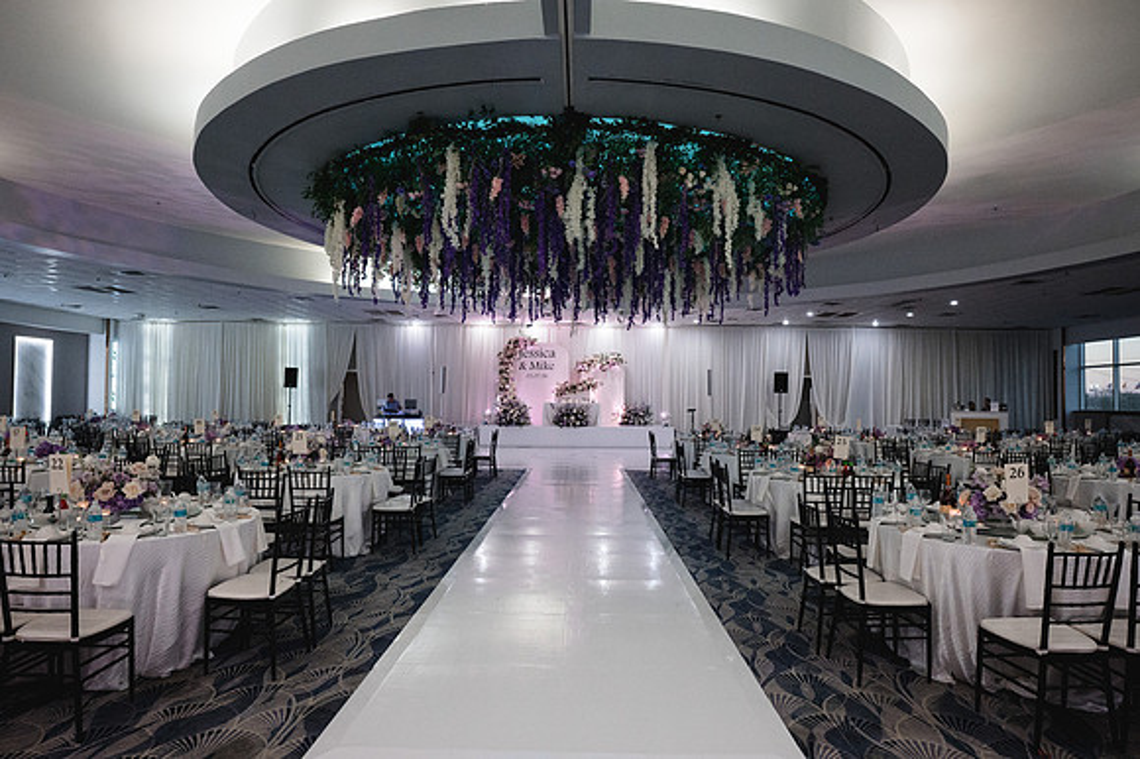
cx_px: 570
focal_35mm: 21
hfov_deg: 81.4
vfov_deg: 59.6
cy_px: 380
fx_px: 663
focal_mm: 20
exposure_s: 1/250
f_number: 4
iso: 5000
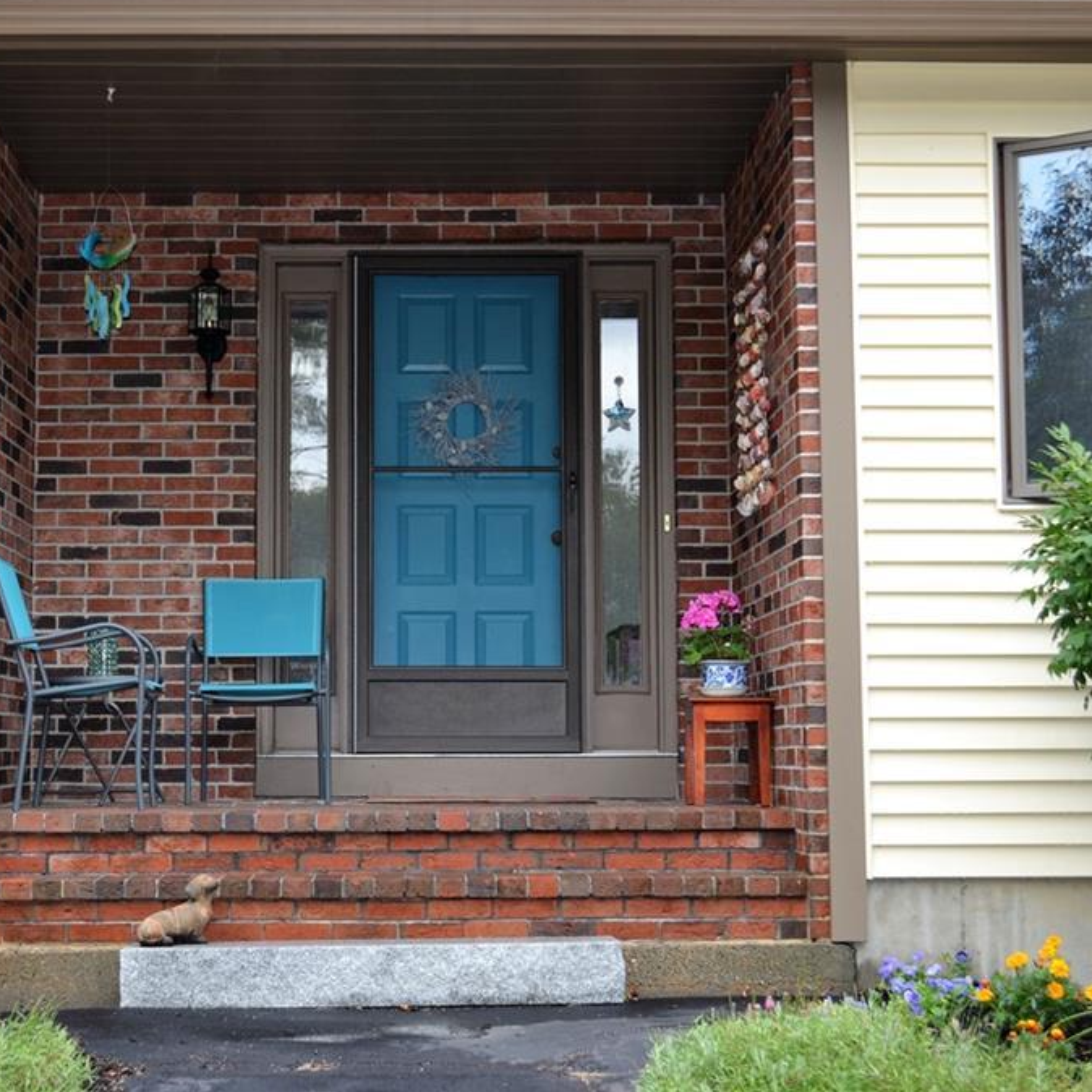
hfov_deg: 27.6
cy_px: 543
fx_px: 2213
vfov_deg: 27.7
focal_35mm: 62
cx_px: 421
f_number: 4.8
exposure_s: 1/125
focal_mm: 32
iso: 250
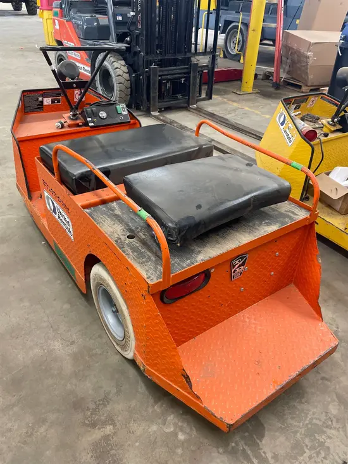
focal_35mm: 26
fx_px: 348
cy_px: 232
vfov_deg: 67.3
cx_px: 174
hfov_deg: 53.1
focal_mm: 4.2
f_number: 1.6
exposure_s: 1/60
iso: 250
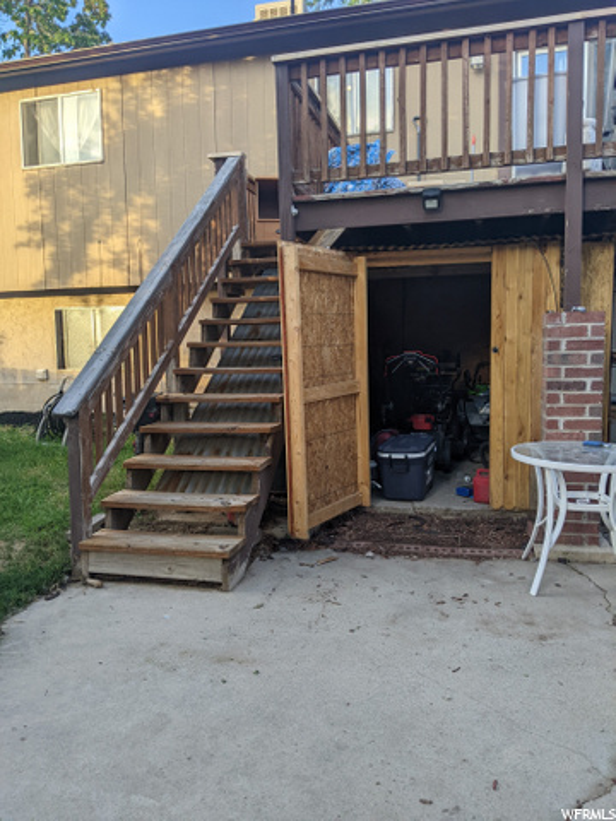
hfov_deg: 51.4
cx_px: 308
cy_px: 410
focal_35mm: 27
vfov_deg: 65.3
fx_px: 641
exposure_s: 1/206
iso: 37
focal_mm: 4.44
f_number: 1.8
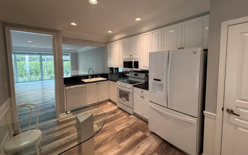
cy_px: 69
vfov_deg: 74.5
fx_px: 101
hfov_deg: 101.5
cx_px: 123
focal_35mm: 15
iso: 250
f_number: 2.2
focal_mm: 2.22
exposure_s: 1/120
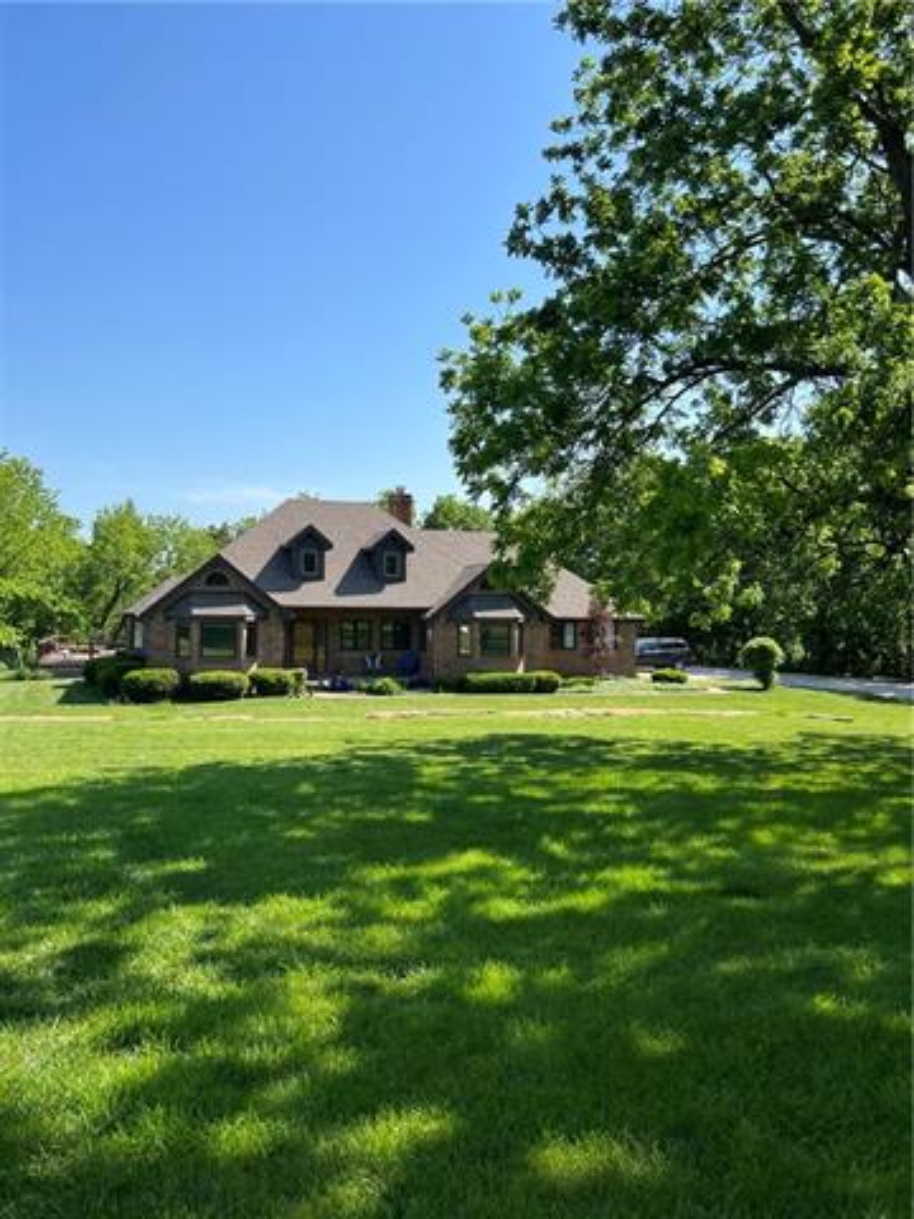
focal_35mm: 26
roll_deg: -1.3
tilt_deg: +1.5
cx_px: 457
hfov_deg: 53.1
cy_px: 610
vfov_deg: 67.3
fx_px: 915
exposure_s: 1/2915
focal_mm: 5.7
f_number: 1.5
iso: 50
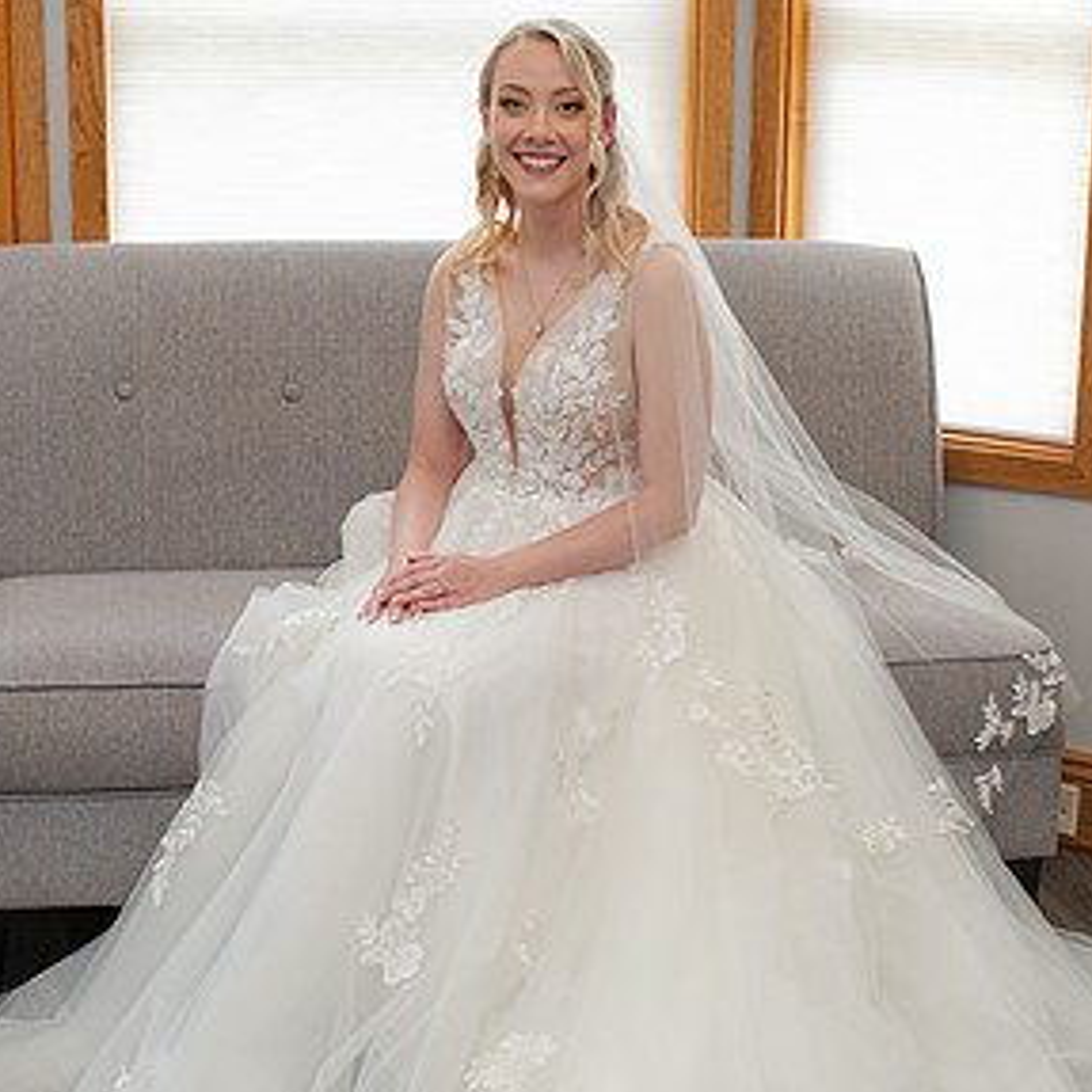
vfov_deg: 24.7
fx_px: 2498
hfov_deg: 24.6
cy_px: 578
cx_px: 612
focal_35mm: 70
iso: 800
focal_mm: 35
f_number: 3.5
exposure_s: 1/200
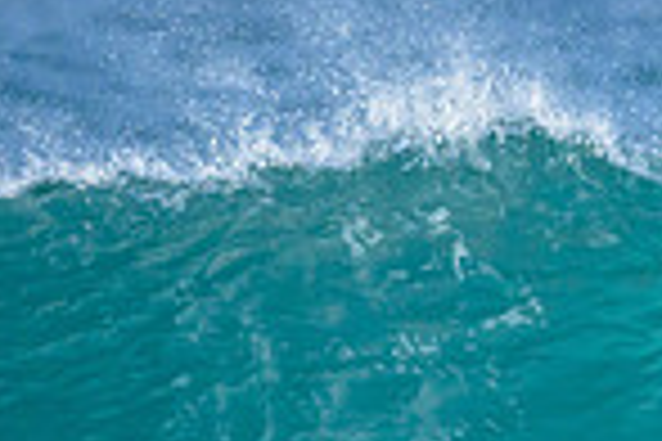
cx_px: 1169
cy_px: 758
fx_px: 79250
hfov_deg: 0.5
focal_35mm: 4310
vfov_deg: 0.3
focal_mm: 800
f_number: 8
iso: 1400
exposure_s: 1/3200
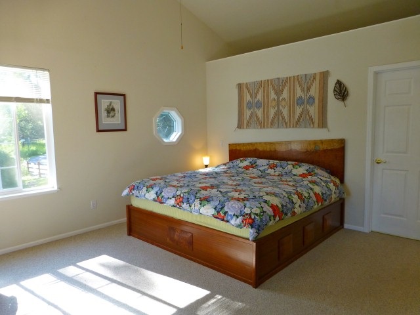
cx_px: 210
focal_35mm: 24
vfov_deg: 56.8
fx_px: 291
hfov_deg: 71.6
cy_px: 158
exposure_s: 1/60
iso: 160
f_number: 3.3
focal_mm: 4.3
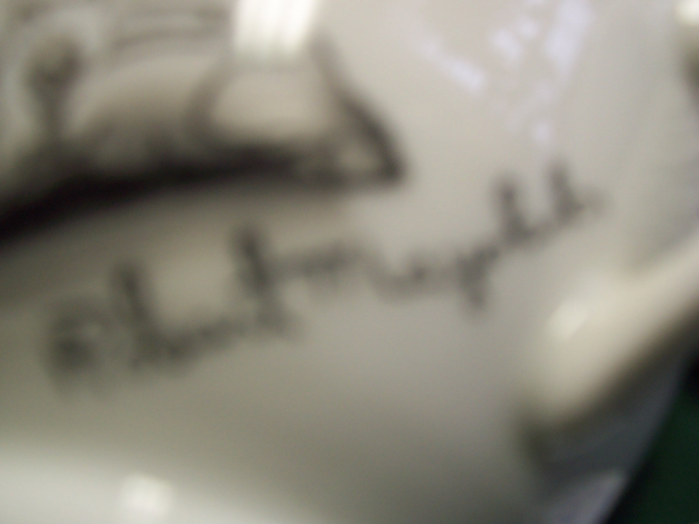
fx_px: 747
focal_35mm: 37
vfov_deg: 38.7
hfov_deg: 50.1
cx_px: 350
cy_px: 262
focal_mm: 5.6
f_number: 2.8
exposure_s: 1/60
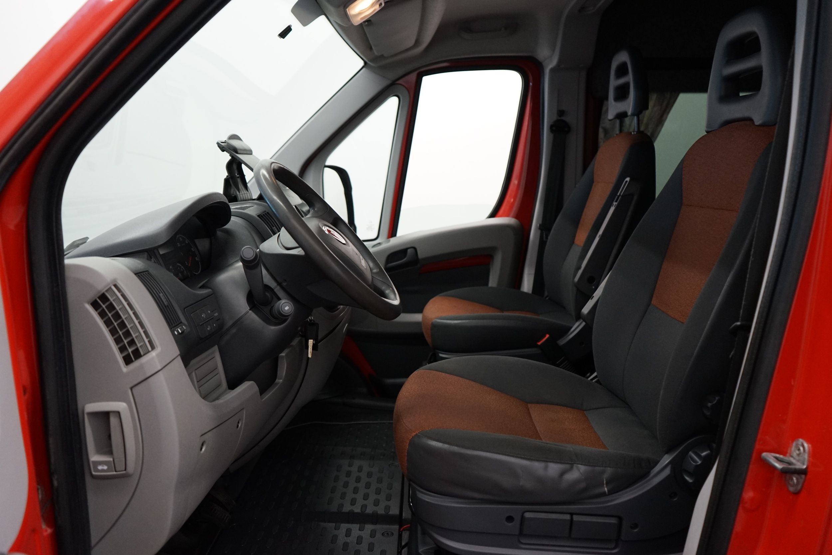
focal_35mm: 28
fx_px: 647
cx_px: 416
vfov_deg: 46.4
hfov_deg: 65.5
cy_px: 278
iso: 2000
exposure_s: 1/160
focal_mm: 28
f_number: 3.5
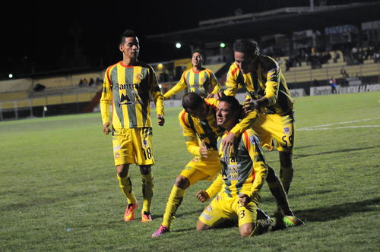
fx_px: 1107
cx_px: 190
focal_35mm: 105
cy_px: 126
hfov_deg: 19.5
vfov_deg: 13.0
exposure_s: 1/350
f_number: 2.8
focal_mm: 70
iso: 3200
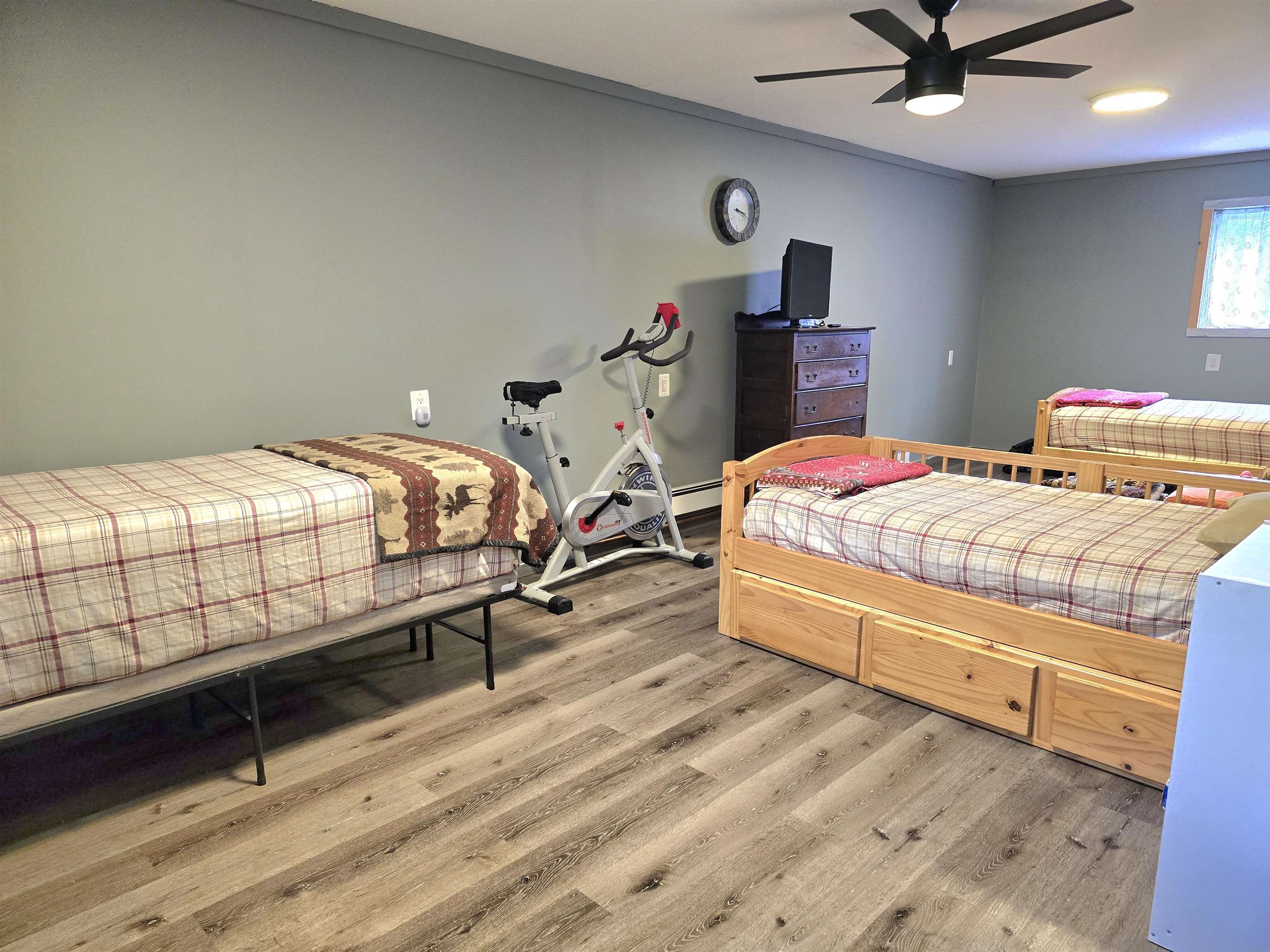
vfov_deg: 58.9
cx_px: 635
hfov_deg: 73.9
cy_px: 476
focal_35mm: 23
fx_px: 844
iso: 500
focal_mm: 6.3
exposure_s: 1/120
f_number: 1.7
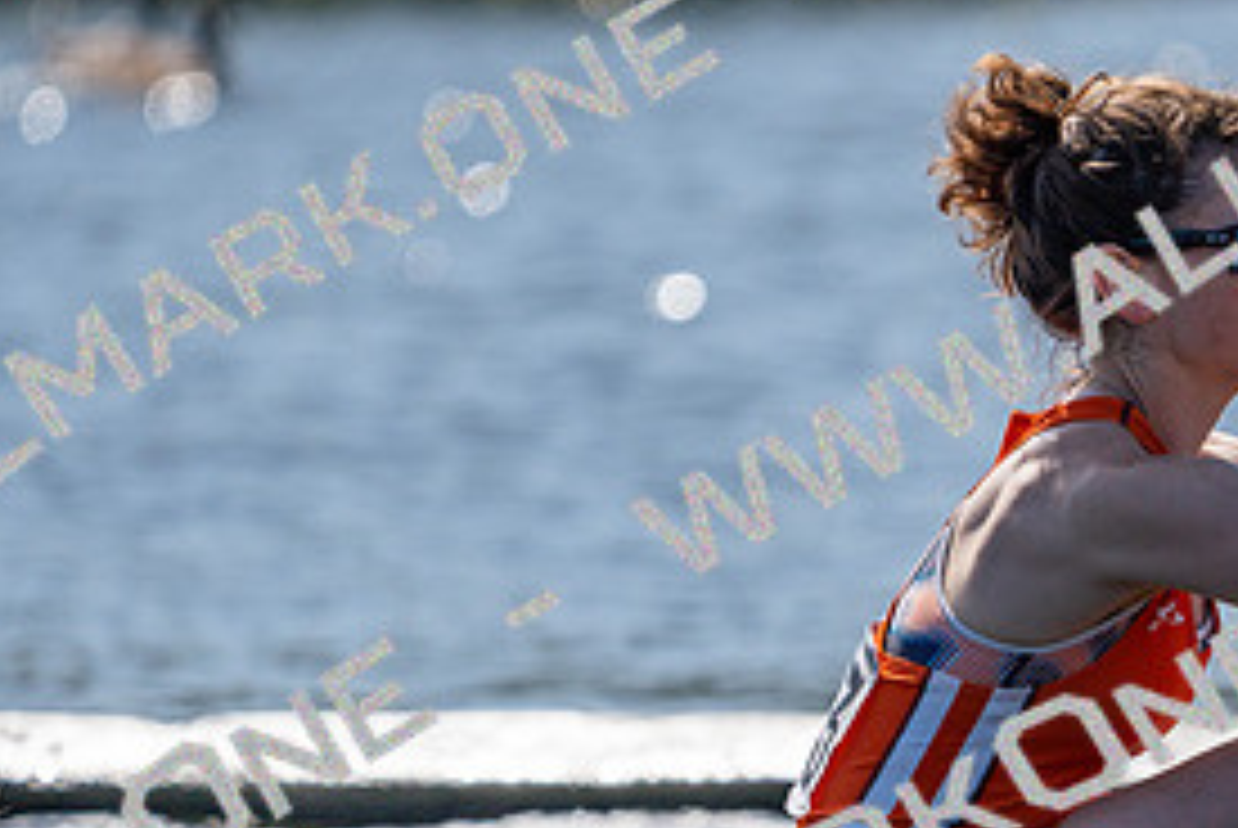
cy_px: 587
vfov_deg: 1.6
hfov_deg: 2.5
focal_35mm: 837
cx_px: 1188
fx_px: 28813
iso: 200
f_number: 6.3
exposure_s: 1/2000
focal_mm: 397
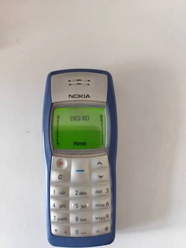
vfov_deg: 73.9
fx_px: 165
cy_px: 124
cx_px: 93
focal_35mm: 23
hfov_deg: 58.9
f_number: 1.65
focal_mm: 6.19
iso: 1250
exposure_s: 1/50
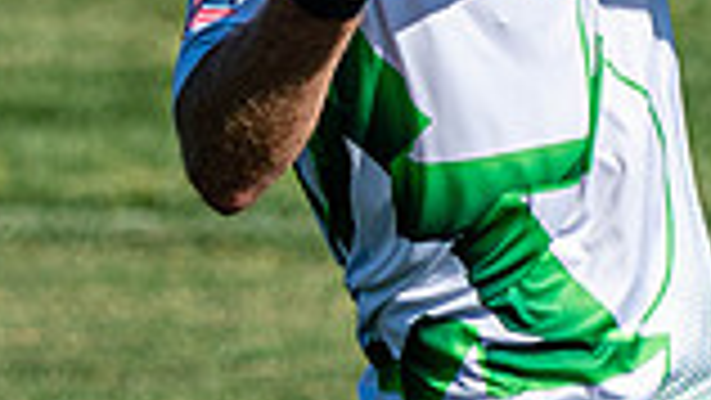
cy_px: -98
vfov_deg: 1.6
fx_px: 14616
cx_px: 661
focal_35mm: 775
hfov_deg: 2.8
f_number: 3.2
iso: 100
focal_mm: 98
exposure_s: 1/2000
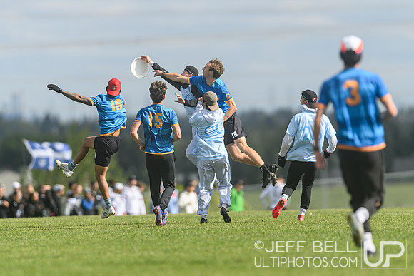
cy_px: 90
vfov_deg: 2.3
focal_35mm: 608
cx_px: 215
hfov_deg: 3.4
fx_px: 6992
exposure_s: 1/1600
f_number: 3.2
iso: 100
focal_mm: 400
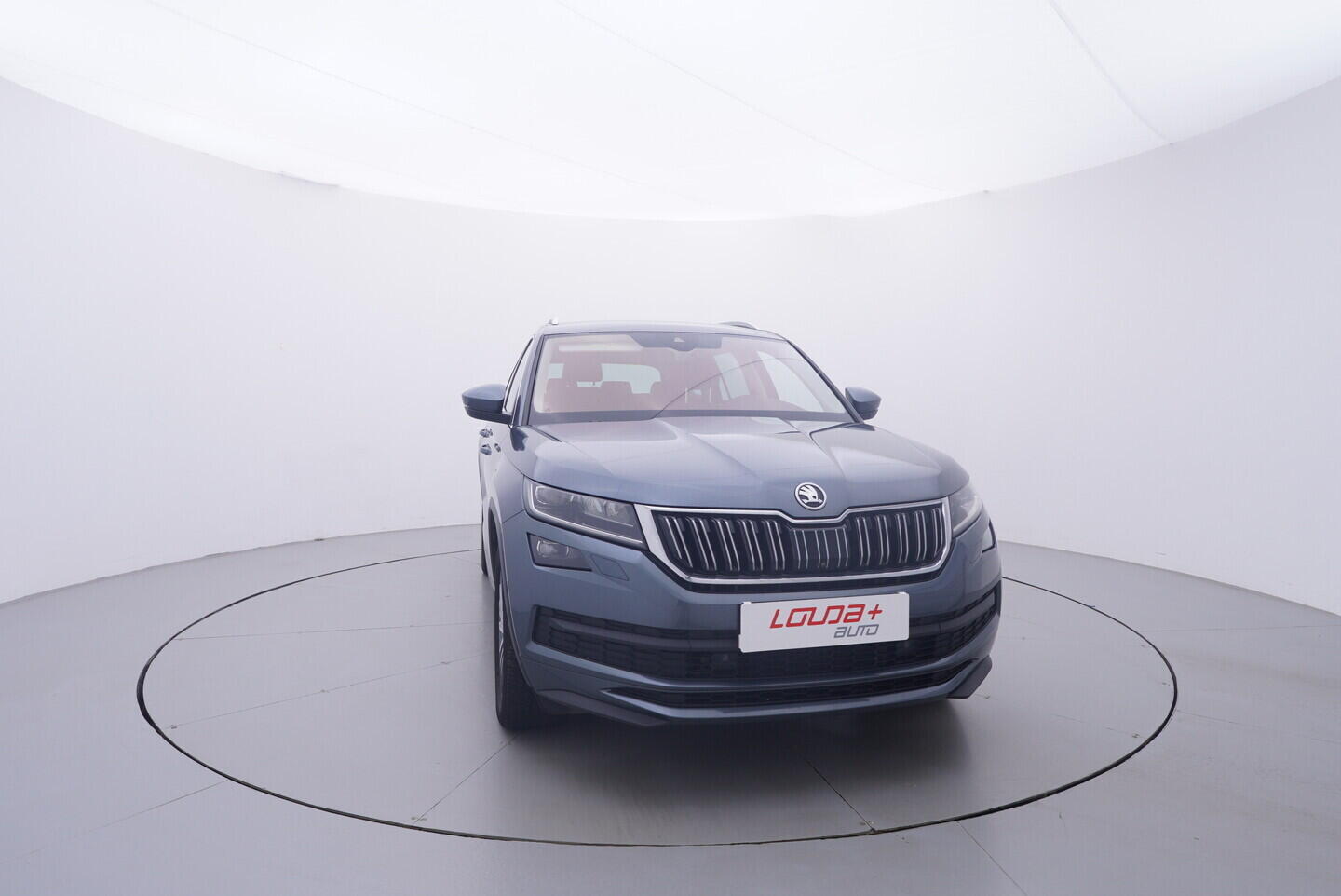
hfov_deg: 77.3
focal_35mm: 22
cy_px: 448
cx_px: 670
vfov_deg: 56.2
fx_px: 839
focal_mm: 15
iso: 200
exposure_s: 1/80
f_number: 5
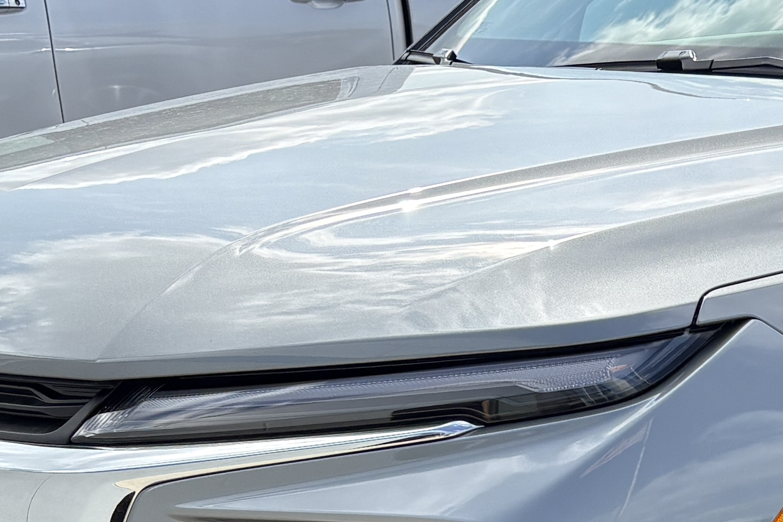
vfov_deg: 13.5
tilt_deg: -18.9
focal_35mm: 98
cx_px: 938
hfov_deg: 19.6
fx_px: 2132
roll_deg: +1.7
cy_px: 656
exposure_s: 1/2364
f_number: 1.6
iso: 64
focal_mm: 5.96
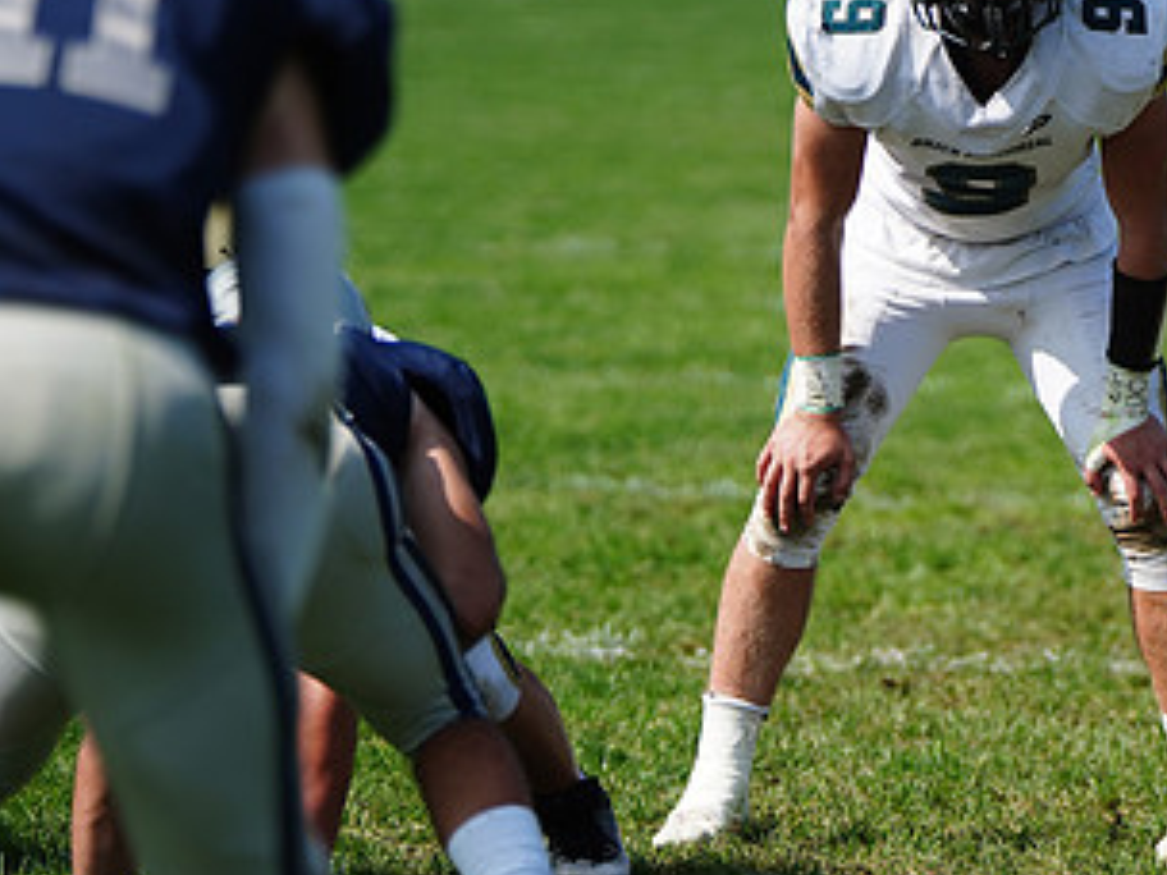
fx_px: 12170
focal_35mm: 361
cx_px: 1048
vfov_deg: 4.1
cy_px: 286
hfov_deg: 5.5
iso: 400
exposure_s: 1/5000
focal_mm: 197
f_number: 2.8
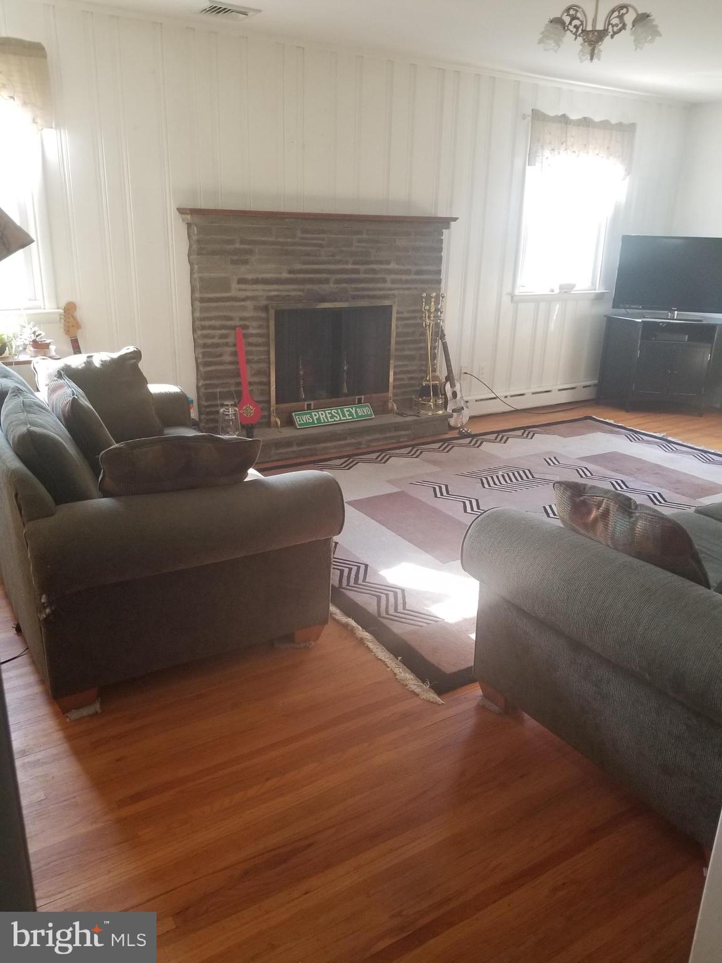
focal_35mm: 26
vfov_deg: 67.3
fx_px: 723
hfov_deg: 53.1
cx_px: 361
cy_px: 482
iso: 125
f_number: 1.7
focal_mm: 4.25
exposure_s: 1/50
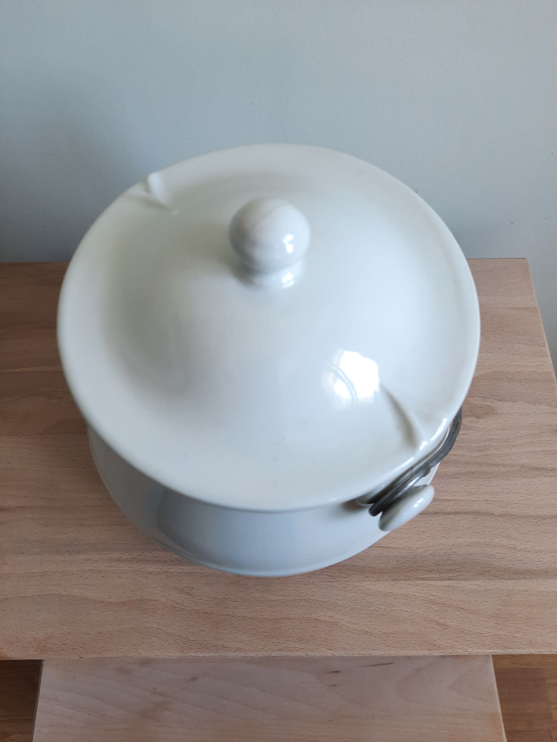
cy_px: 371
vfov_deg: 69.4
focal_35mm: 25
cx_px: 278
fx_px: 536
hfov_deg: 54.9
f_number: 2
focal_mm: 4.6
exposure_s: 1/50
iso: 160
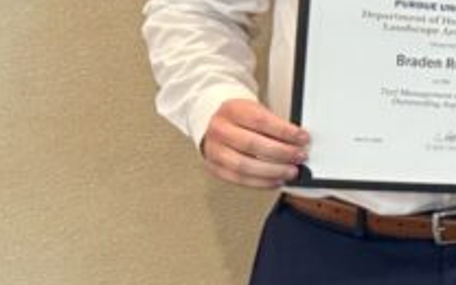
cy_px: 81
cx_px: 976
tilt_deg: -6.6
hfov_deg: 13.6
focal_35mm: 125
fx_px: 1553
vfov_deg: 10.5
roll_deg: -0.7
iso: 640
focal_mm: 6.76
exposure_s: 1/60
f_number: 1.78
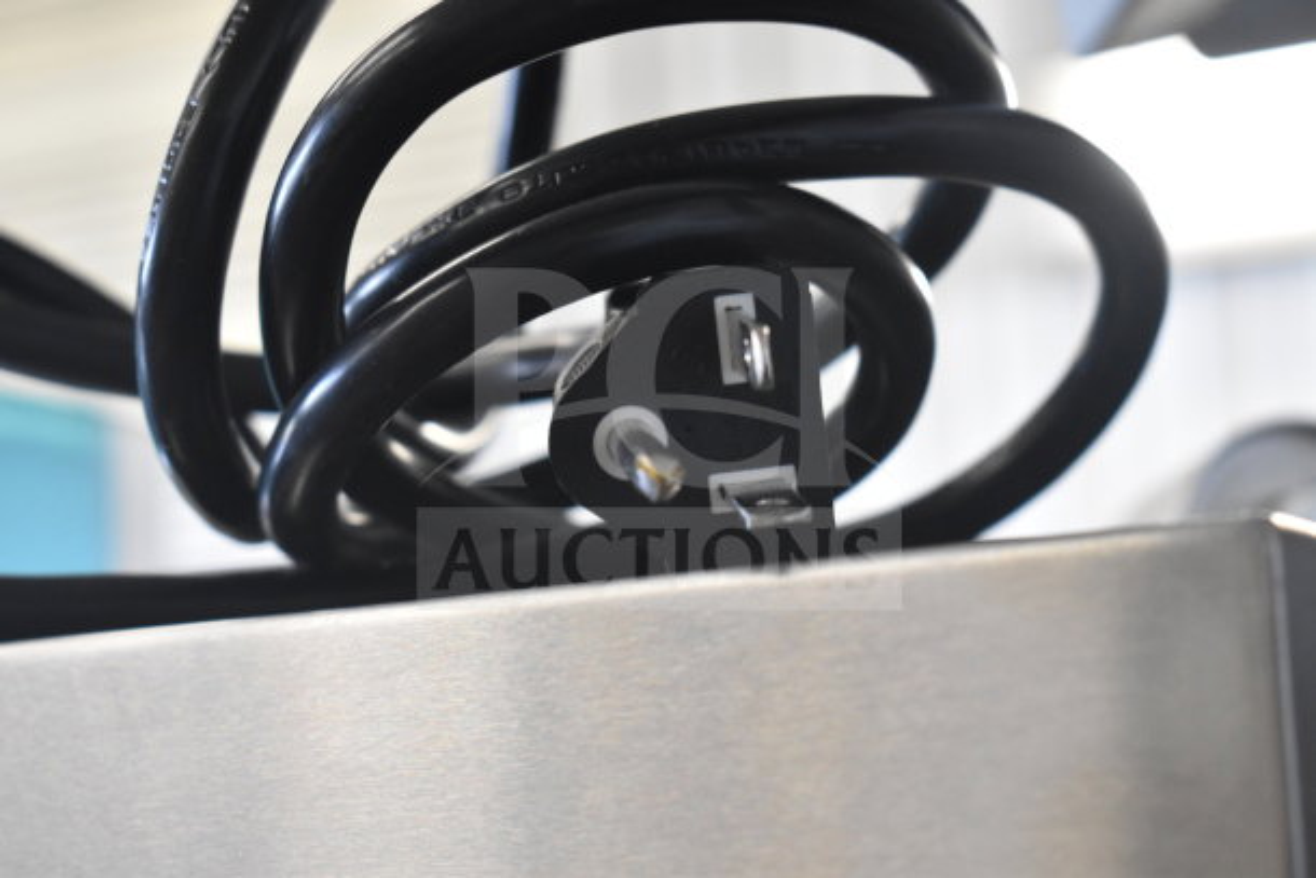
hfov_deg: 28.1
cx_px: 658
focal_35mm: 72
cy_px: 439
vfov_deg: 18.9
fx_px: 2632
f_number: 5.3
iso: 2500
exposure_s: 1/80
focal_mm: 48
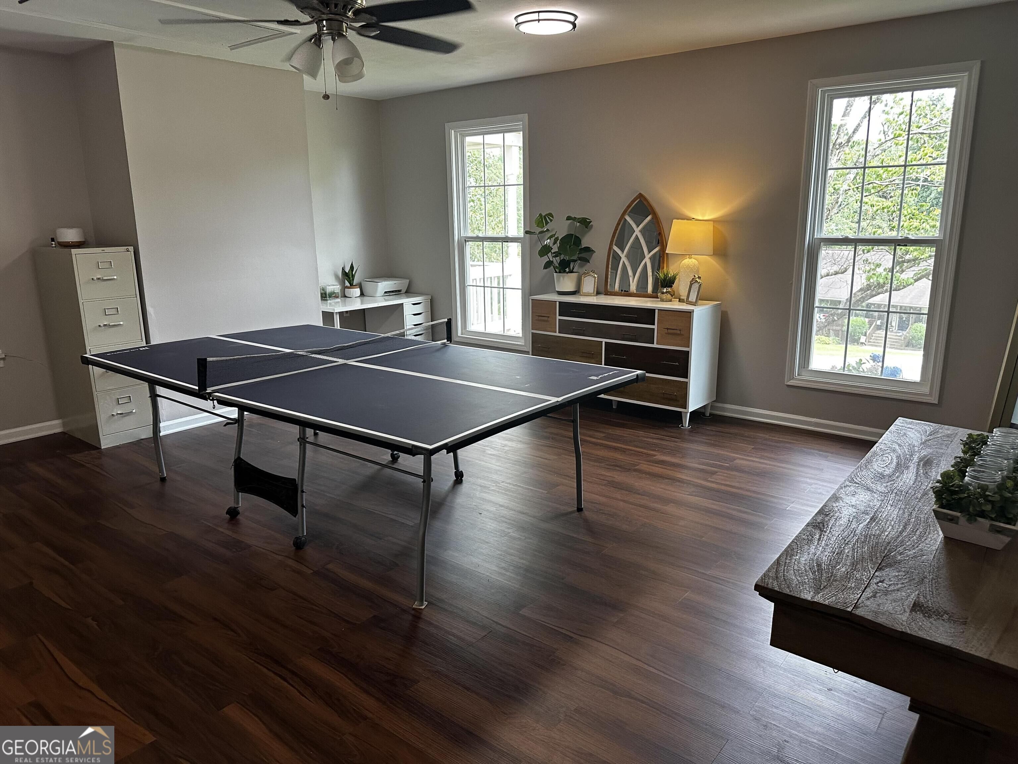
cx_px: 509
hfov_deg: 71.6
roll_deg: +0.4
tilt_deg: -12.4
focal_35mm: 24
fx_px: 706
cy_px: 382
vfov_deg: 56.8
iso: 200
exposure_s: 1/120
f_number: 1.78
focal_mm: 6.86
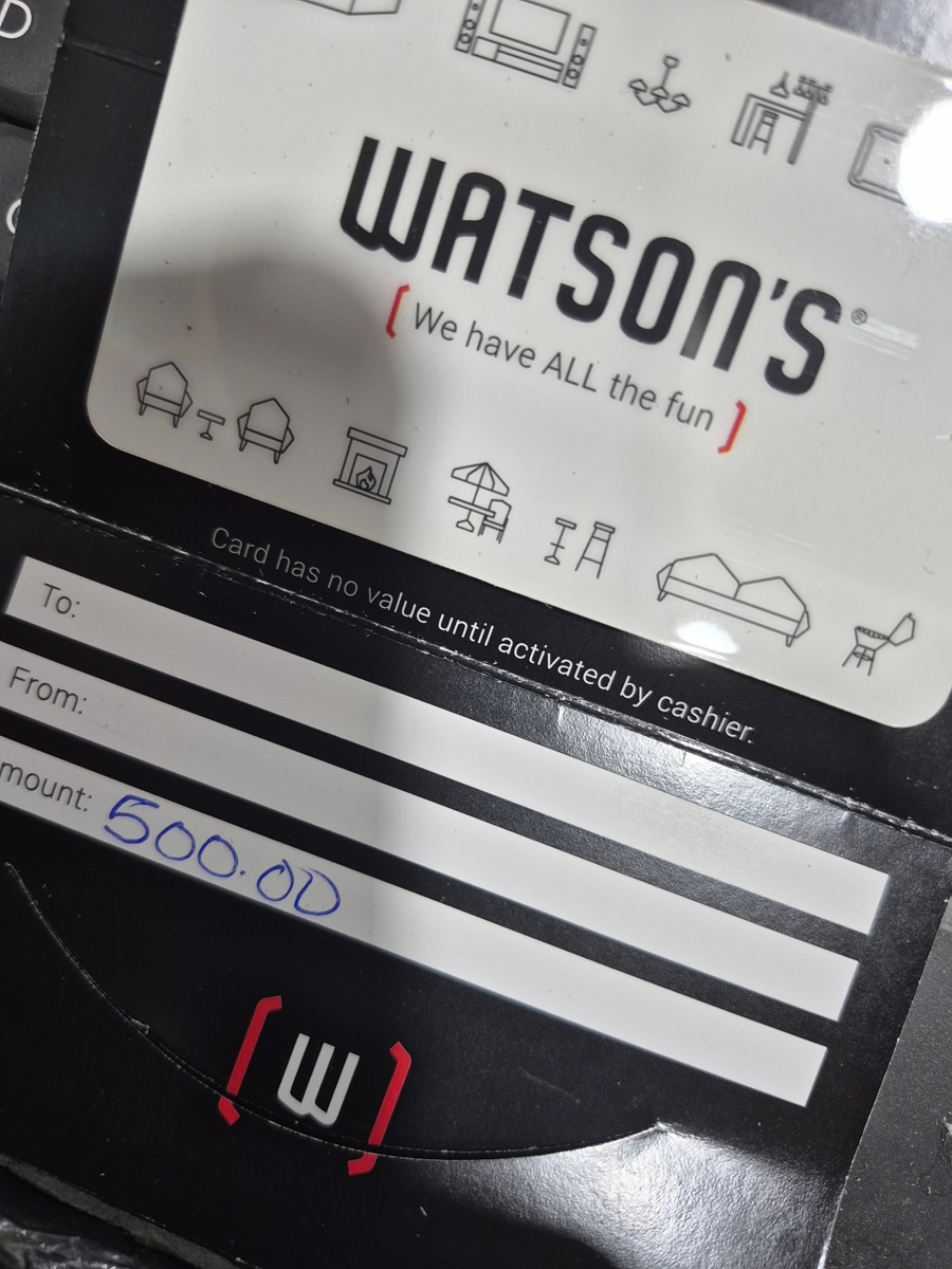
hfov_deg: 58.9
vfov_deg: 73.9
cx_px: 476
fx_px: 843
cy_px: 634
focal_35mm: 23
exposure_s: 1/120
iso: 80
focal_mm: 5.4
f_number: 1.8
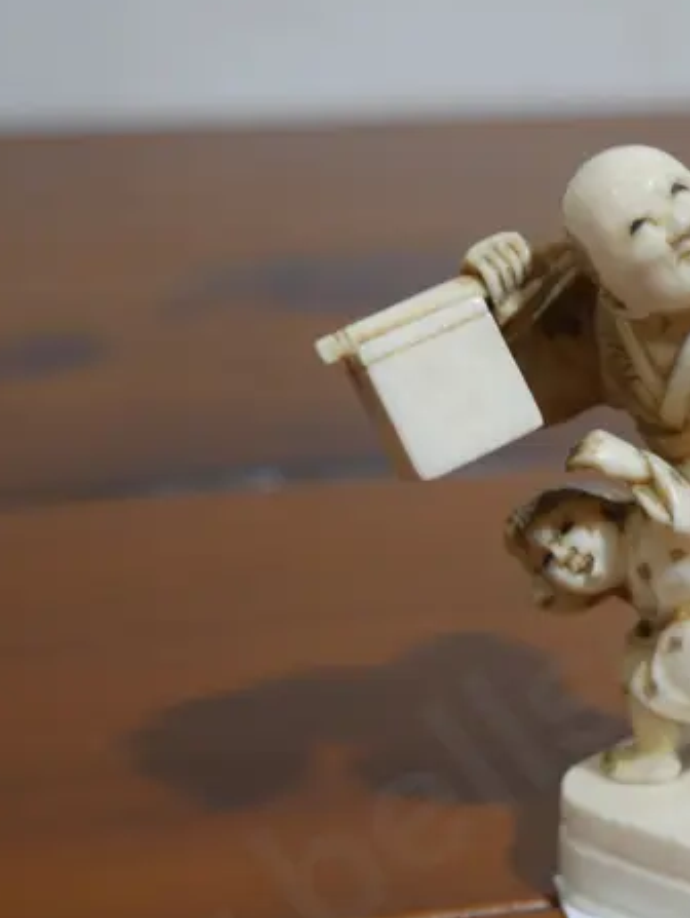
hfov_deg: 16.5
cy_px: 572
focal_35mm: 87
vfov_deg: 22.4
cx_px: 748
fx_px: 2309
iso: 320
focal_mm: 19
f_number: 4.1
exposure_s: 1/60
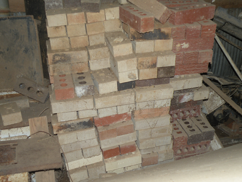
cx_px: 121
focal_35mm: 42
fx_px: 294
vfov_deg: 34.3
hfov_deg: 44.8
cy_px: 91
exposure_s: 1/60
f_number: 3.2
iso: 64
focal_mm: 7.4
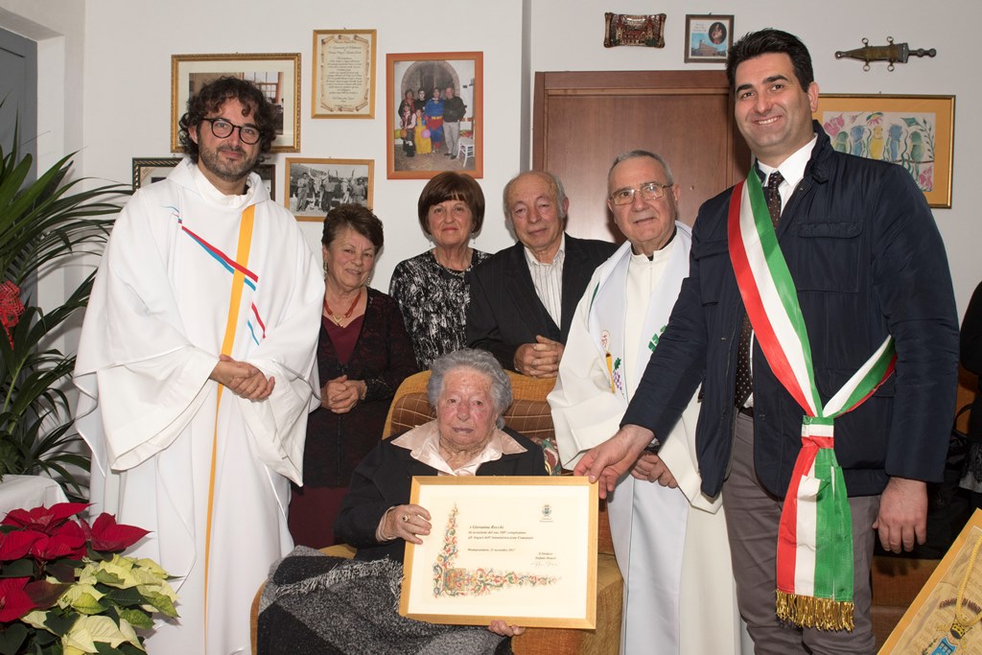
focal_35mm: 36
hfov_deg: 53.1
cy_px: 328
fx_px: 982
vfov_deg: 36.9
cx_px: 491
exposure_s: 1/60
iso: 800
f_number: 11
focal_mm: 24
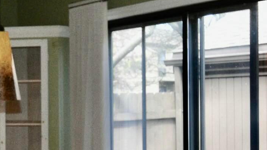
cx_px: 49
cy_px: 112
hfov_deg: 28.2
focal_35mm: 73
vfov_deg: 16.4
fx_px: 518
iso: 800
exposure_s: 1/100
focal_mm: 11
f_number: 5
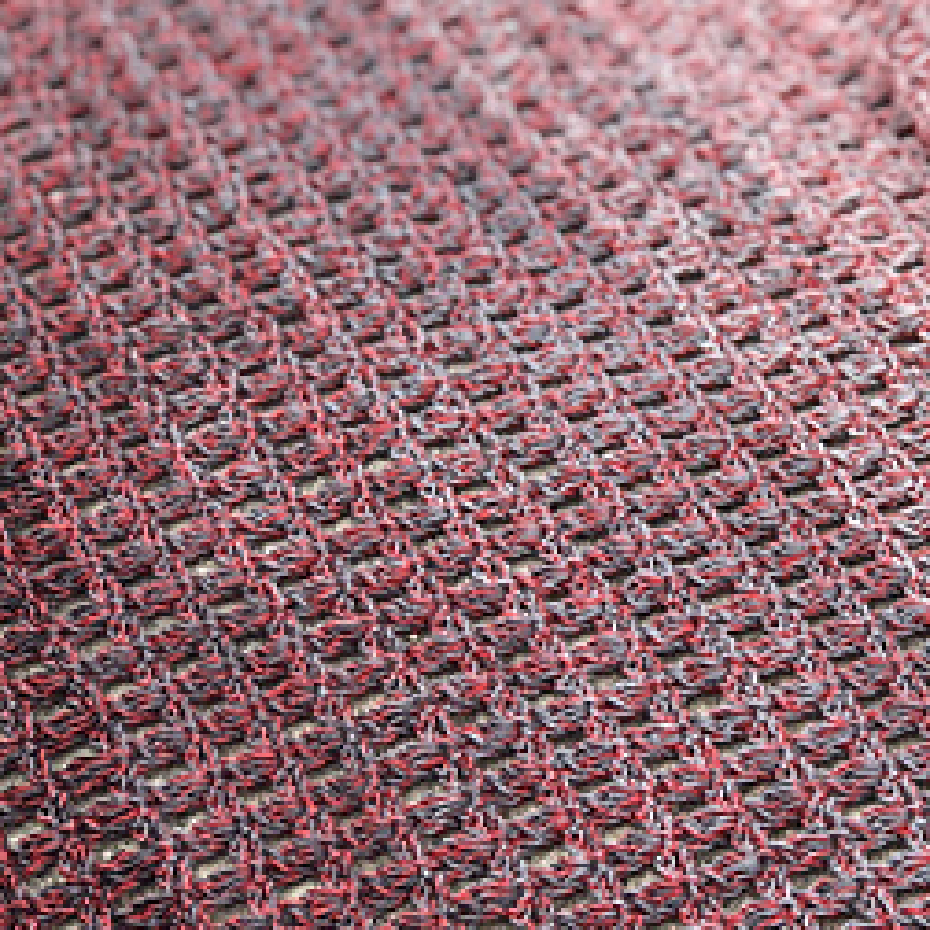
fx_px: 3040
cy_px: 559
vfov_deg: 17.4
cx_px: 771
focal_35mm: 100
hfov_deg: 17.2
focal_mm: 6.6
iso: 20
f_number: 2.8
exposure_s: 1/499
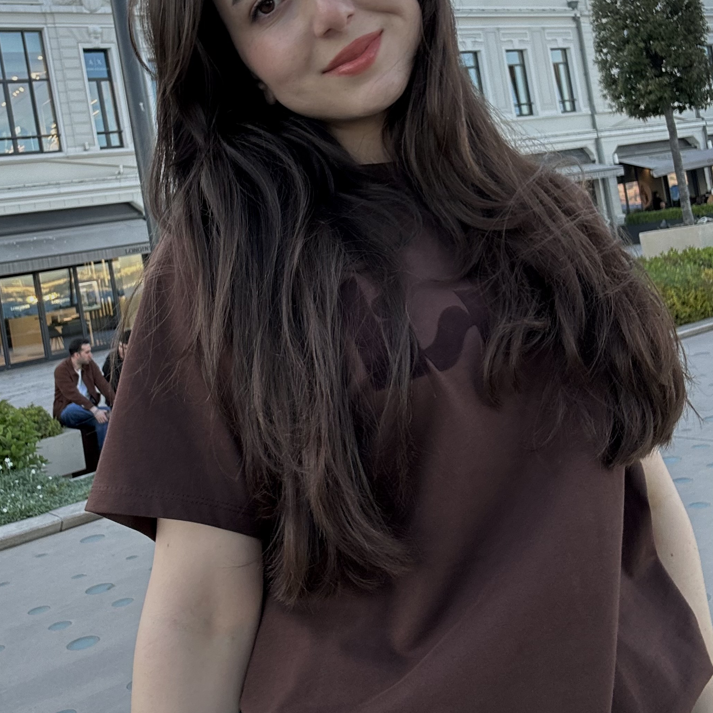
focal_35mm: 40
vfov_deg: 41.3
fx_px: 932
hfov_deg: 41.8
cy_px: 230
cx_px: 318
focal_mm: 2.69
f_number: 1.9
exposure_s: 1/121
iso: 32
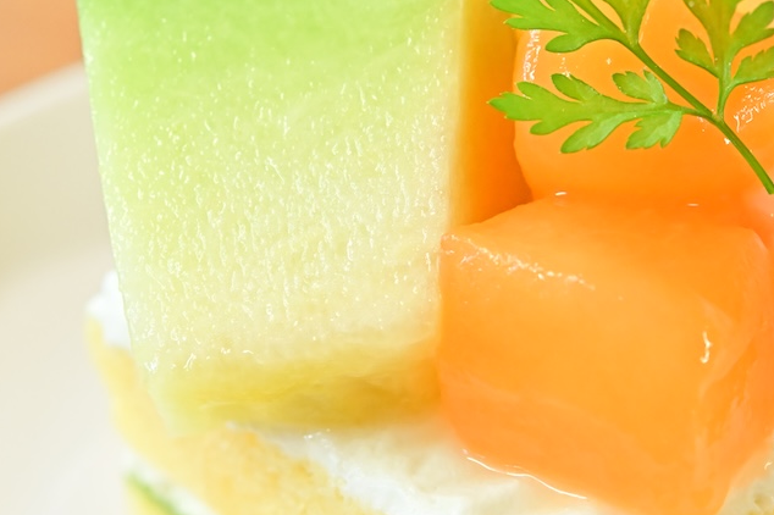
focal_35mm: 142
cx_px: 582
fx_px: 3051
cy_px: 210
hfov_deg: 14.4
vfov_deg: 9.6
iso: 4000
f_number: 7.1
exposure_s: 1/125
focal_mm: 60
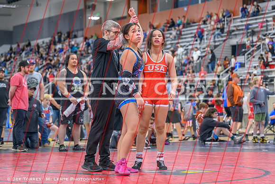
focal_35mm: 90
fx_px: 691
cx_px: 120
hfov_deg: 22.5
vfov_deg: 15.1
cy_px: 75
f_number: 2.8
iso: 2500
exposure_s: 1/640
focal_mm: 70
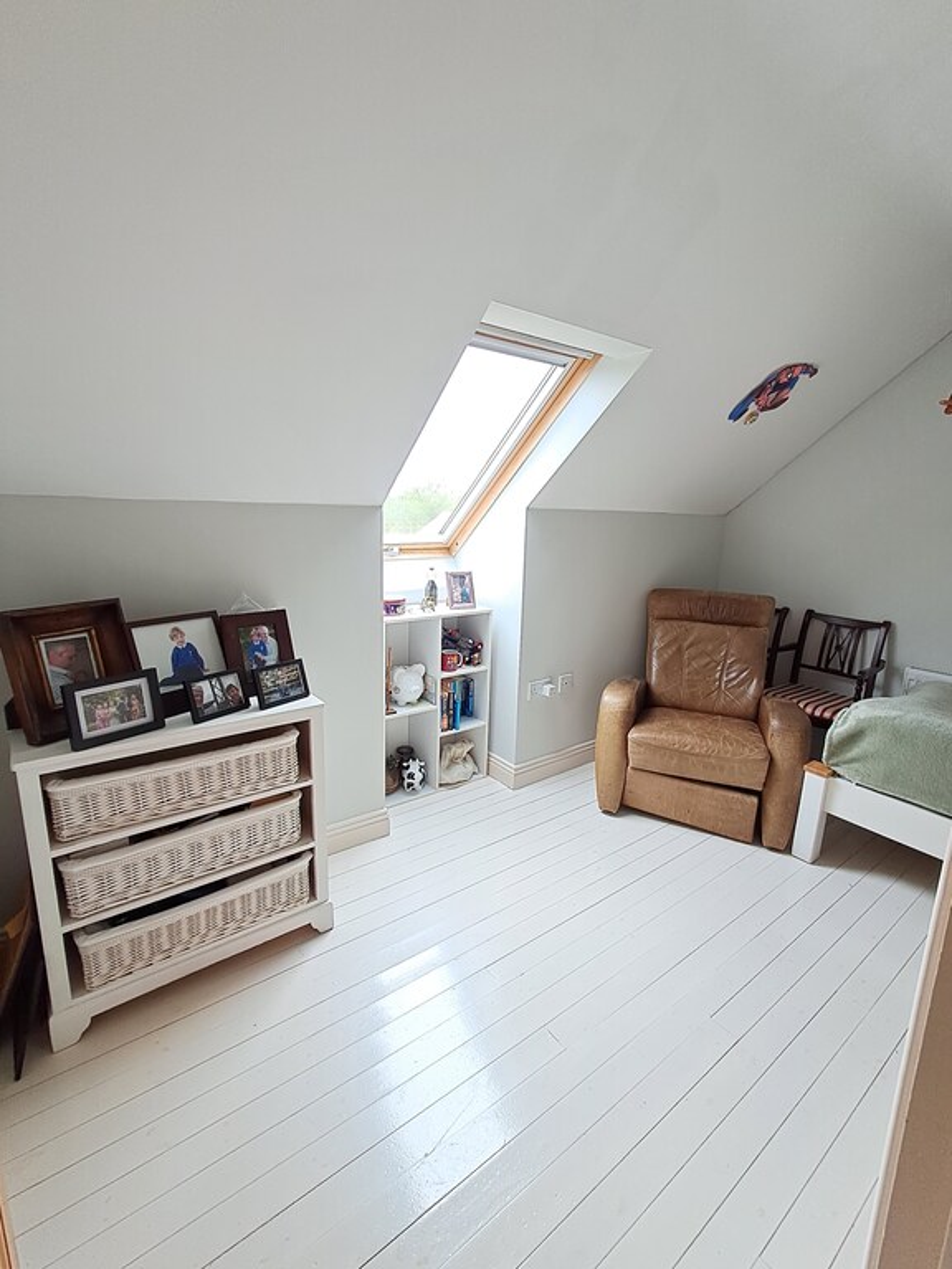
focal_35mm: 16
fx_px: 587
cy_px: 634
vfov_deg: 94.5
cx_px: 476
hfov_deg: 78.1
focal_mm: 1.64
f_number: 2.2
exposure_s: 1/100
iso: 64
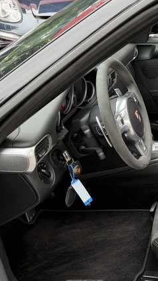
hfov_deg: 22.4
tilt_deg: -25.7
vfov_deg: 43.7
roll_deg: +1.1
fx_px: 350
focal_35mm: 47
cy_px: 145
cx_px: 212
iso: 200
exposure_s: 1/121
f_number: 1.78
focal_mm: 6.76
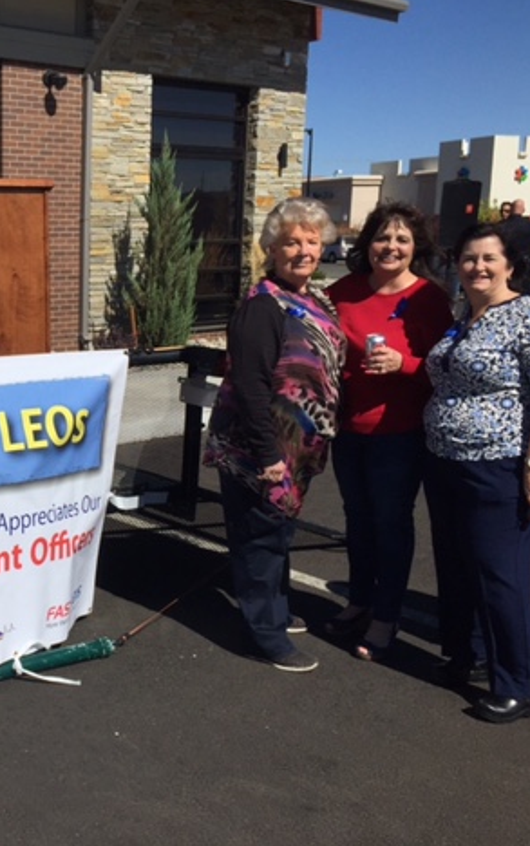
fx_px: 969
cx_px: -4
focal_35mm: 42
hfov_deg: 28.6
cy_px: 416
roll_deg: -0.7
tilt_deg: -8.3
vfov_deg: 47.2
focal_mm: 4.15
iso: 32
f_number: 2.2
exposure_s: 1/5650
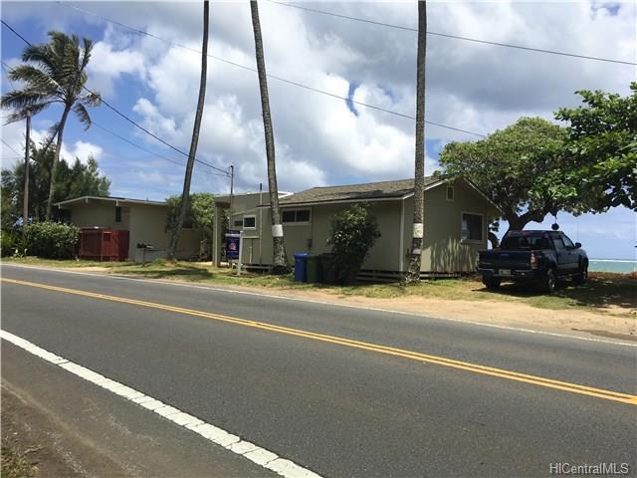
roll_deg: -1.9
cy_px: 239
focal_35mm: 29
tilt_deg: +1.2
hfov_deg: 61.7
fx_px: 534
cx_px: 318
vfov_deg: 48.2
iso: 25
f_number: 2.2
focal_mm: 4.15
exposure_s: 1/1972
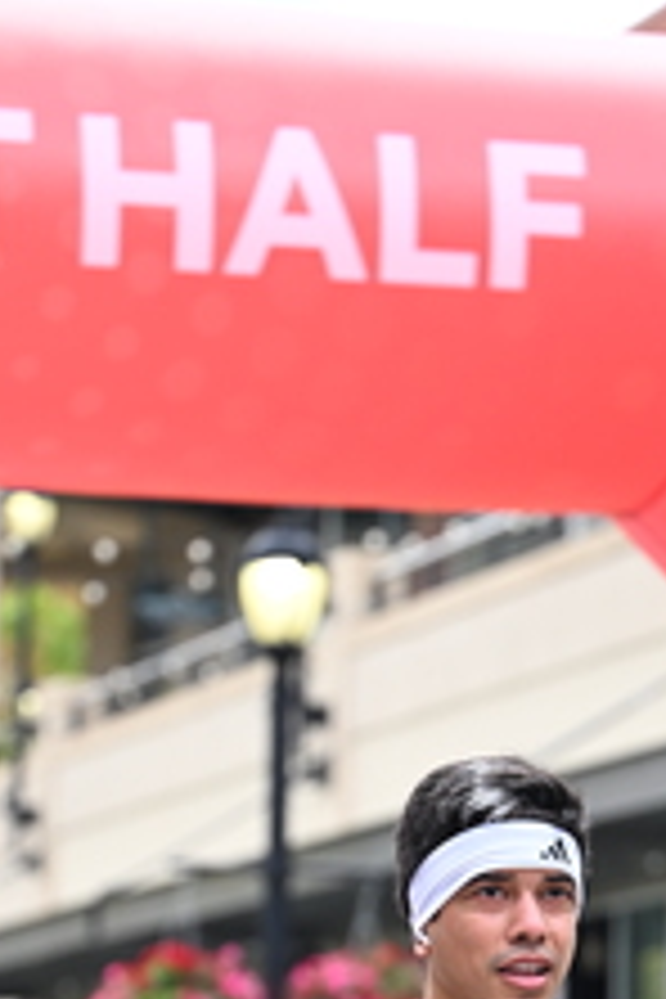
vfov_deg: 10.0
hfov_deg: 6.8
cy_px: 1148
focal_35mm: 203
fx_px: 5633
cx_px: 452
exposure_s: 1/2000
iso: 640
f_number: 2.8
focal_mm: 82
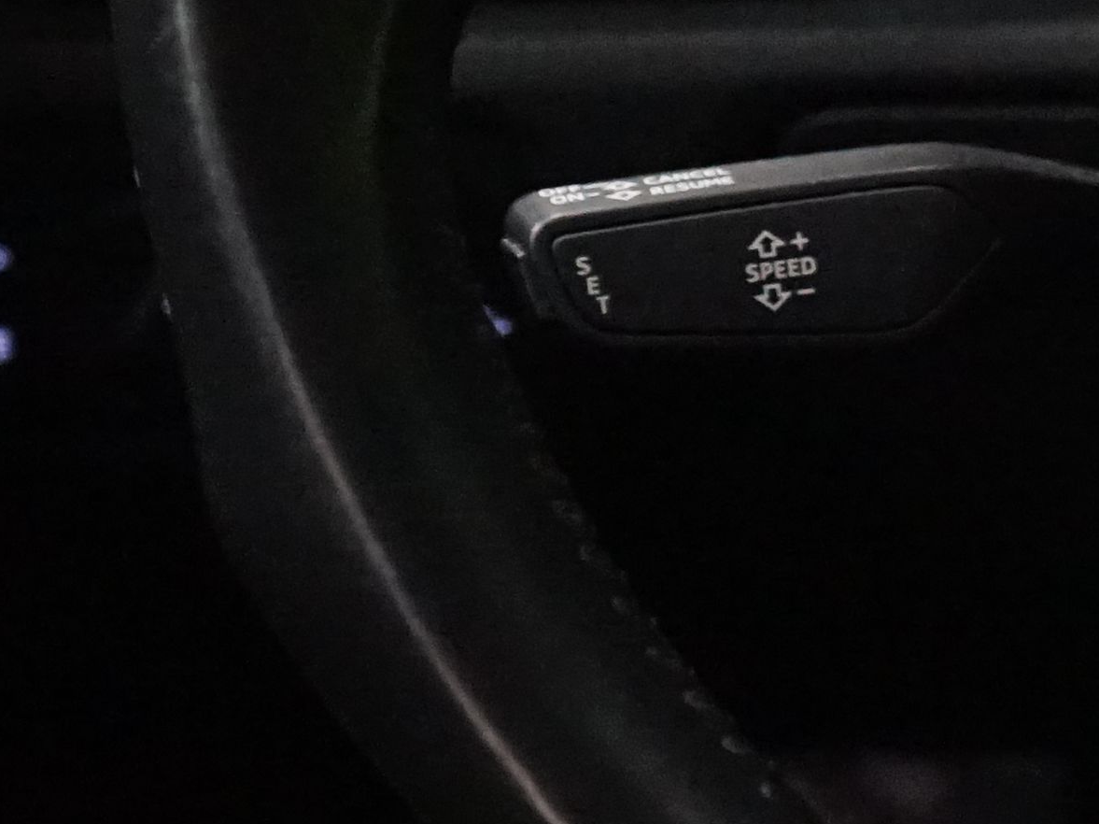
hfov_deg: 12.2
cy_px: -335
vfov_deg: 9.5
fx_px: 4824
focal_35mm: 152
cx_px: 1811
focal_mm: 31
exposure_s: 1/80
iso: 6400
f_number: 4
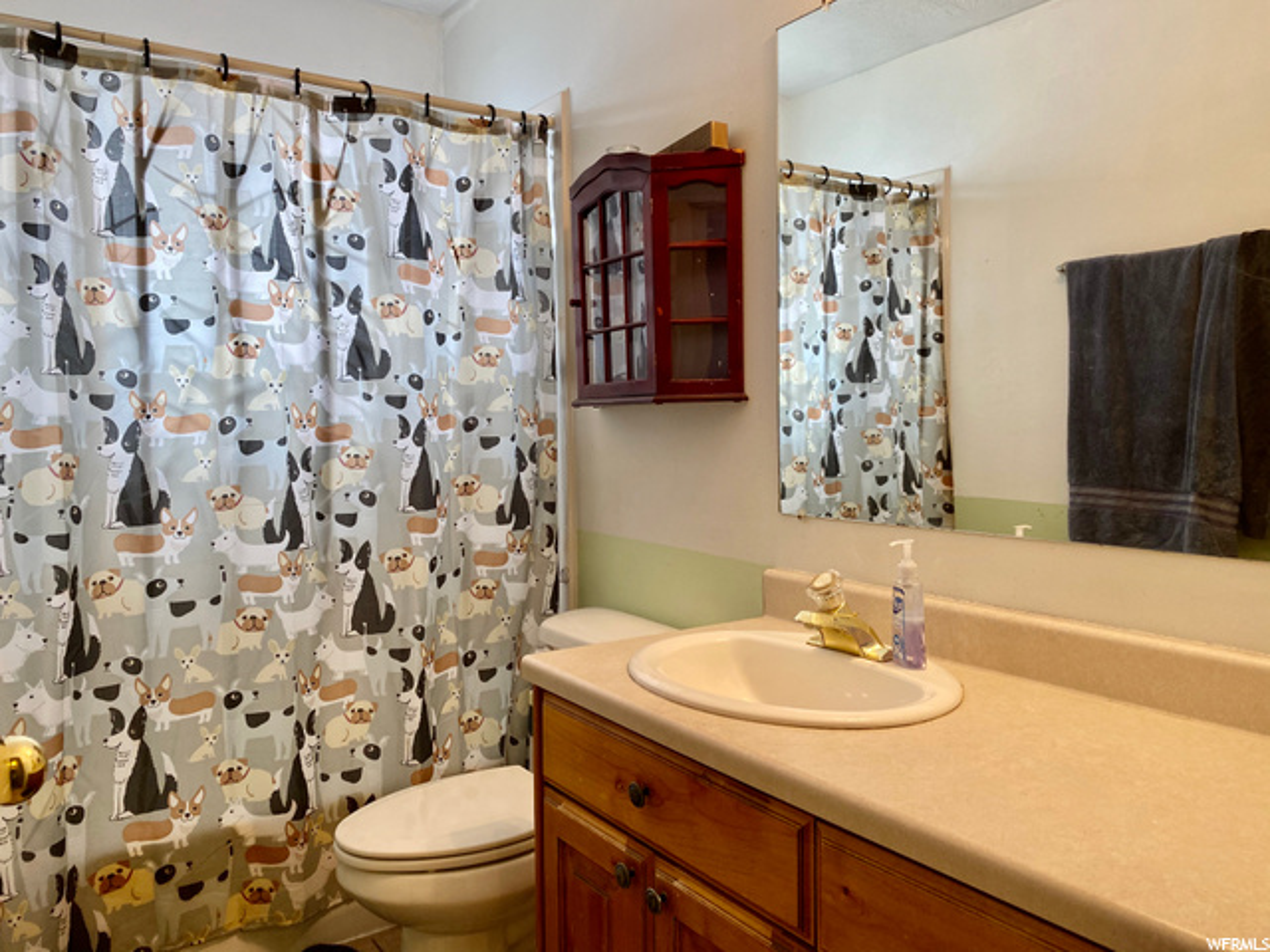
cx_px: 635
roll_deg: +1.1
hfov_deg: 67.3
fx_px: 954
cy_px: 476
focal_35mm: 26
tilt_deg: -4.4
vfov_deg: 53.1
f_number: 1.8
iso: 100
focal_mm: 4.25
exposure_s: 1/120
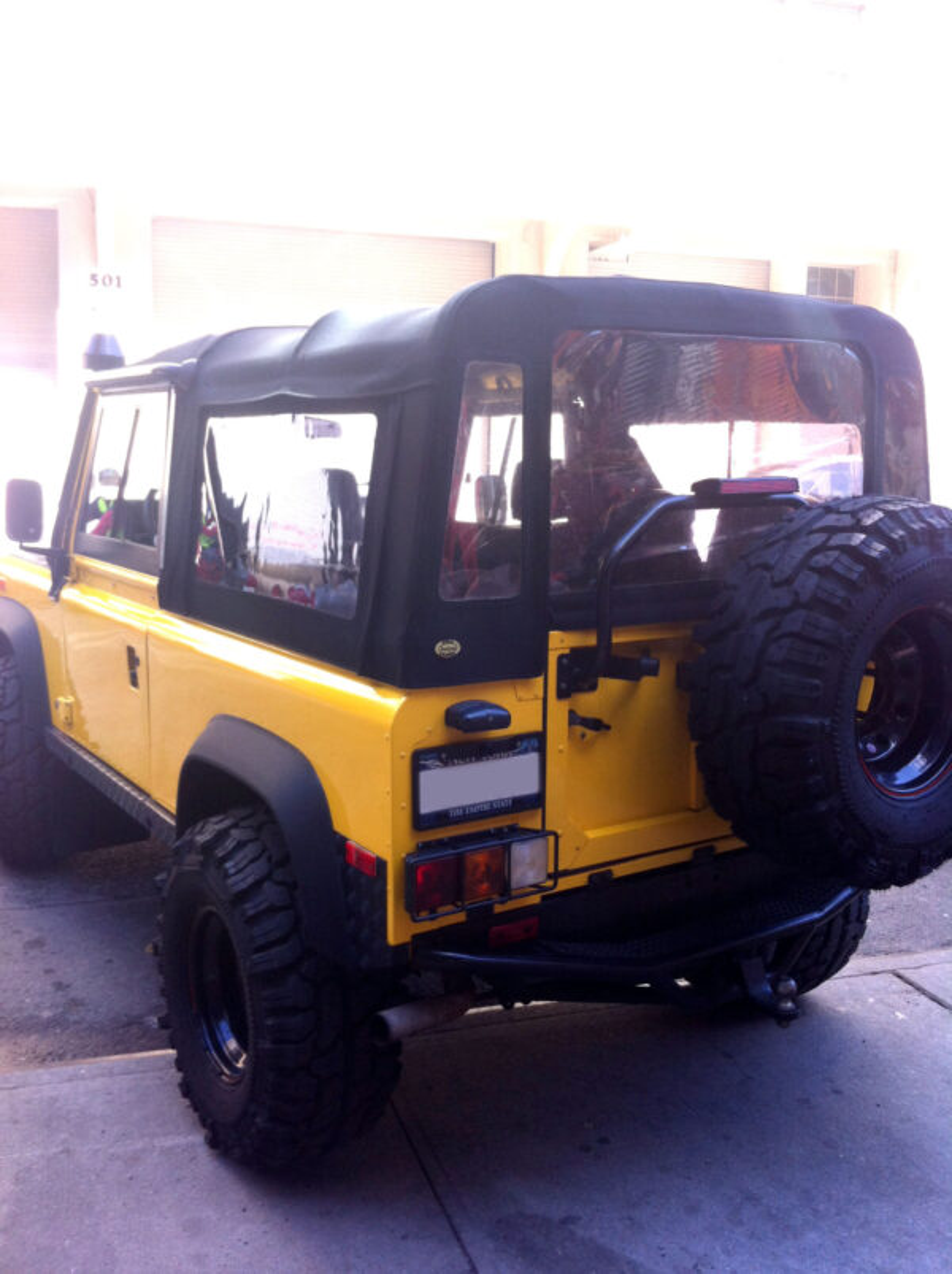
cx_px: 476
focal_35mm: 35
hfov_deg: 40.6
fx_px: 1286
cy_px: 637
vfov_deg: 52.7
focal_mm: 3.85
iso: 80
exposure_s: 1/120
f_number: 2.8
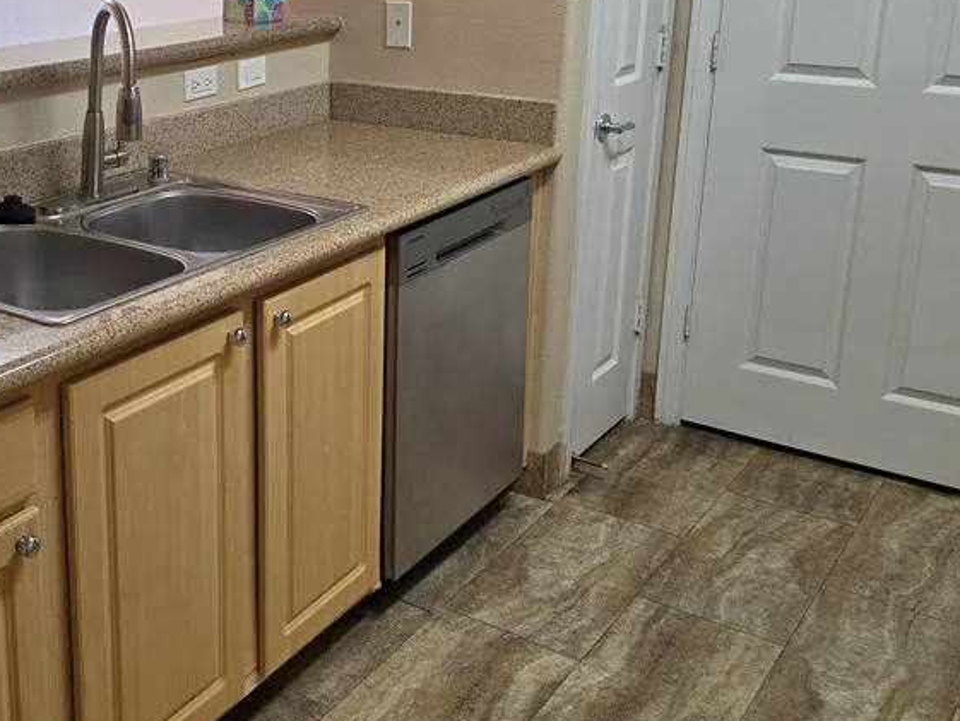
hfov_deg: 43.2
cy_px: 195
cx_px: 224
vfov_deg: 33.8
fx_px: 1165
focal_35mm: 42
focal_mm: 6.5
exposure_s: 1/120
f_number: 1.4
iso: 64
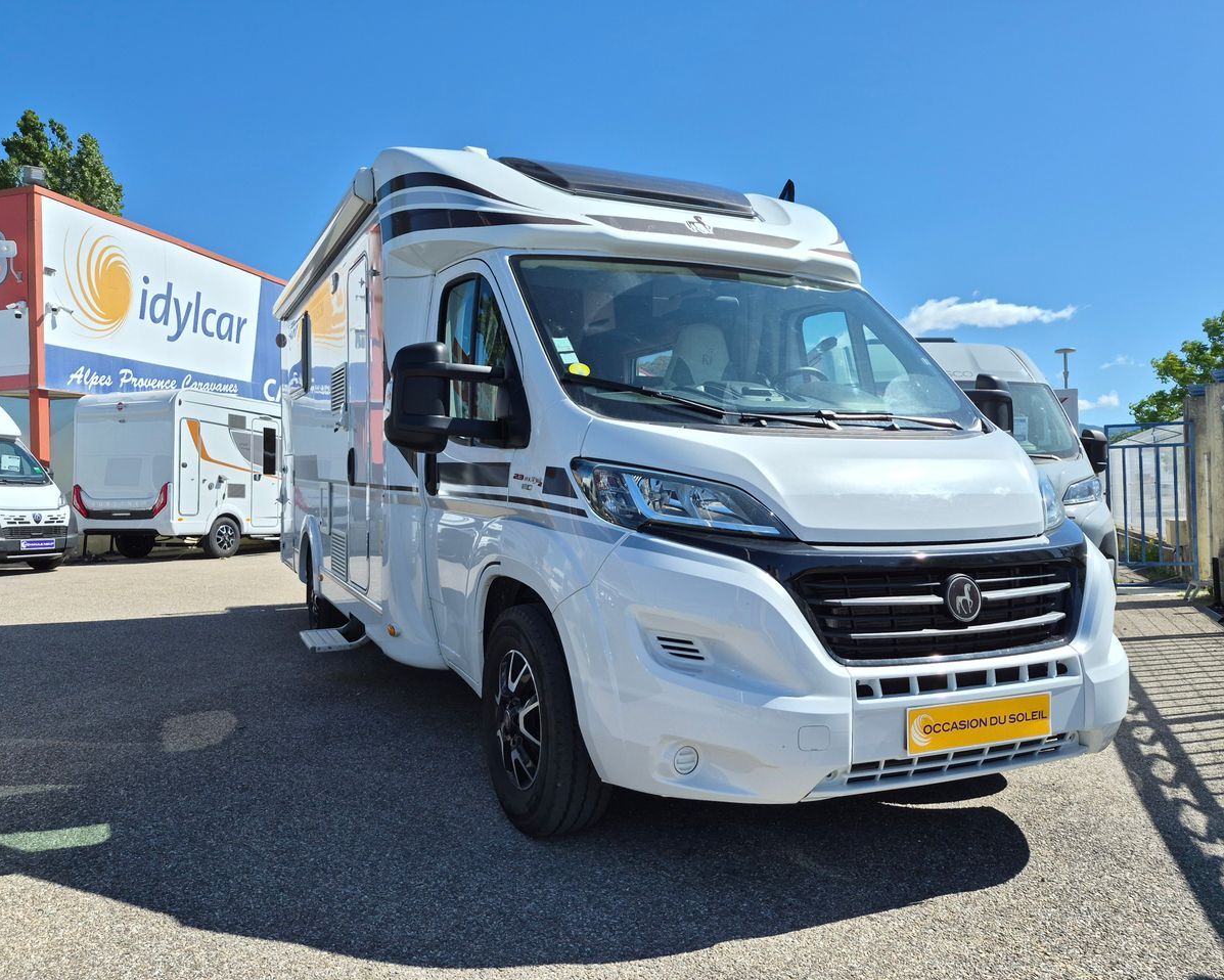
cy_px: 490
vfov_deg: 58.8
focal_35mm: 24
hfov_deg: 70.2
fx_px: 870
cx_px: 571
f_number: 1.8
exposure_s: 1/6992
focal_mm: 5.4
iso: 80
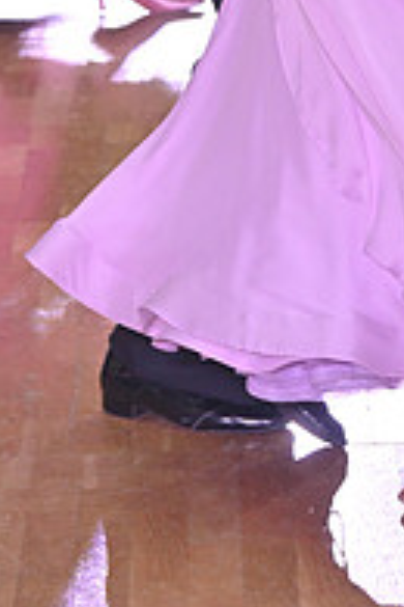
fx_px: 4915
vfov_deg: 7.0
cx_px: 322
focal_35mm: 292
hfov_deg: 4.7
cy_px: -202
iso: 3200
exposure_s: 1/400
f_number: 5.6
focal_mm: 98
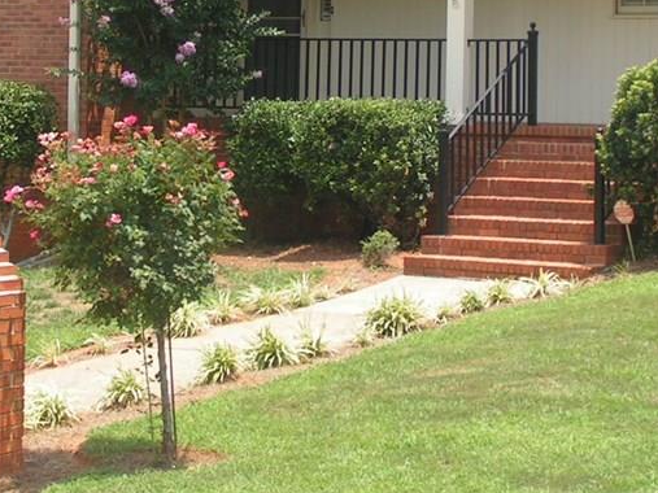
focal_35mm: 109
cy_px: 38
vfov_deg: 13.4
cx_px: 258
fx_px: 2071
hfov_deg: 18.0
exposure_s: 1/250
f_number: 5.6
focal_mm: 8.3
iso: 50
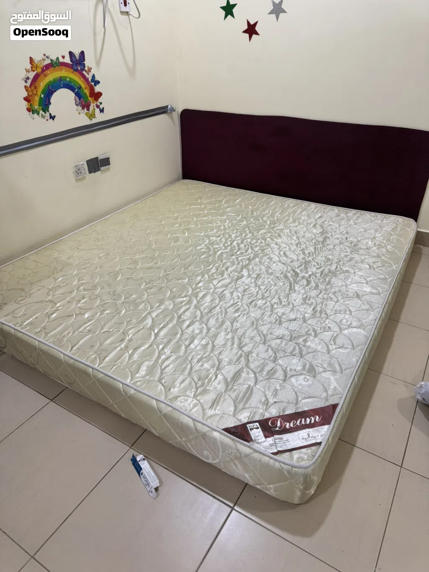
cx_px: 214
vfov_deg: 71.6
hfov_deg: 56.8
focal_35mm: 24
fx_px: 397
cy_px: 286
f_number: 1.78
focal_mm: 6.76
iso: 250
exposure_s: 1/50
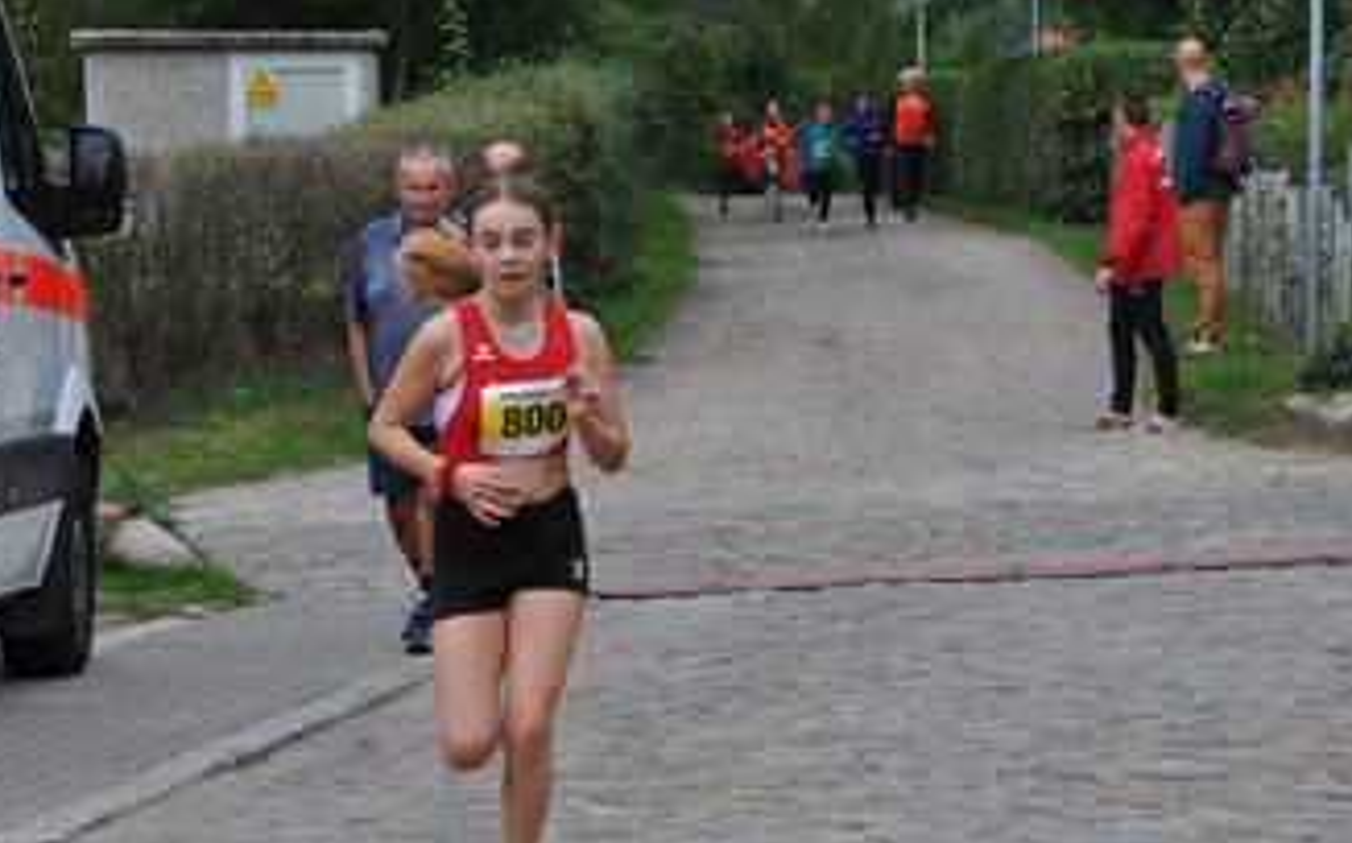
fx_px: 6334
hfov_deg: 12.2
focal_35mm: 172
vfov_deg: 7.6
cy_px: 541
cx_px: 600
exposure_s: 1/200
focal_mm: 92
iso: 200
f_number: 7.1
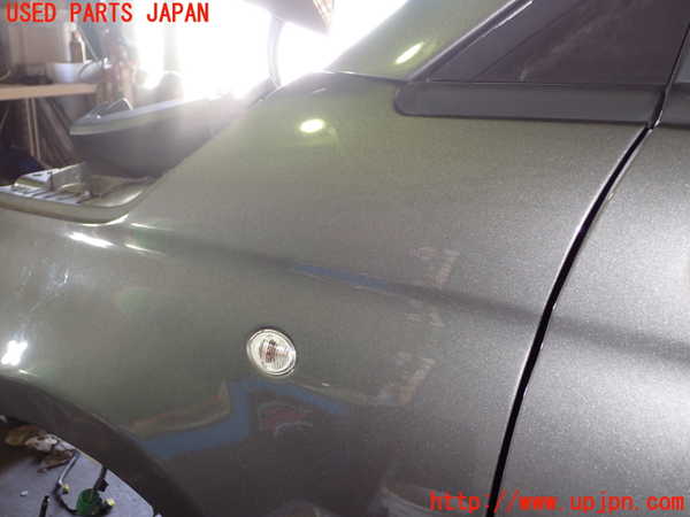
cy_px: 258
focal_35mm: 36
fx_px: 718
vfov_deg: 39.7
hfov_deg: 51.4
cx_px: 345
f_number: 2.5
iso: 200
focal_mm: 6.37
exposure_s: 1/40
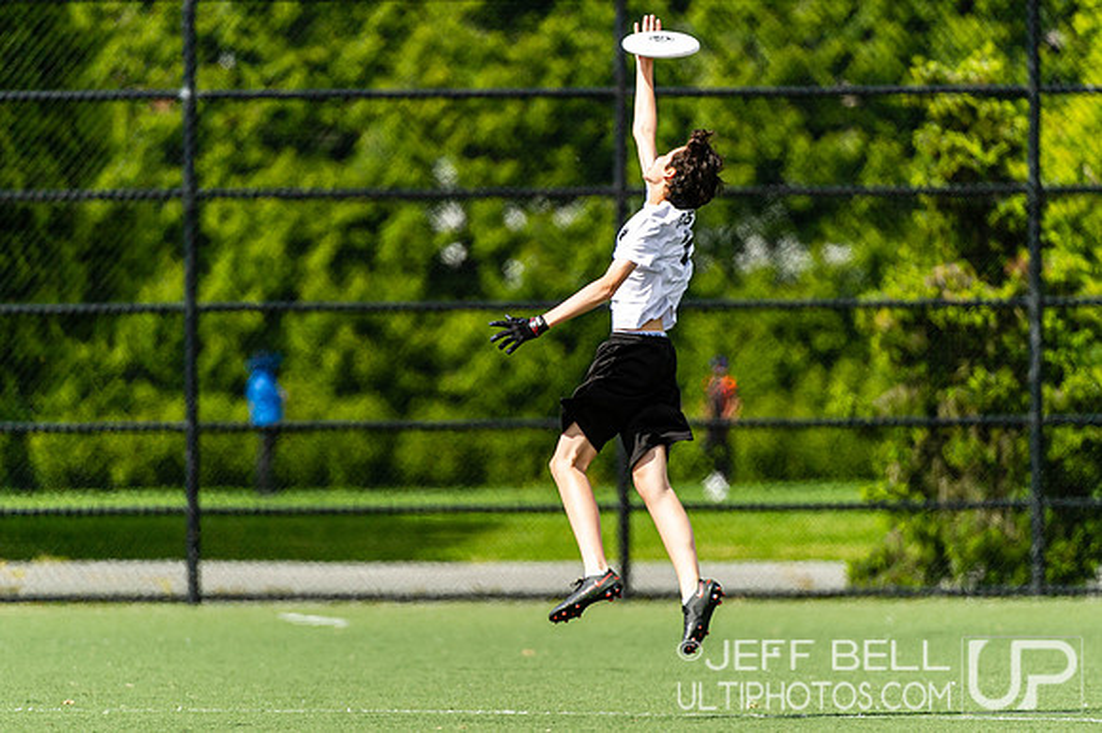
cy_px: 453
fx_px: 16532
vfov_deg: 2.5
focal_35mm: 540
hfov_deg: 3.8
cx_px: 533
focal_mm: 400
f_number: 4
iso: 320
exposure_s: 1/1600
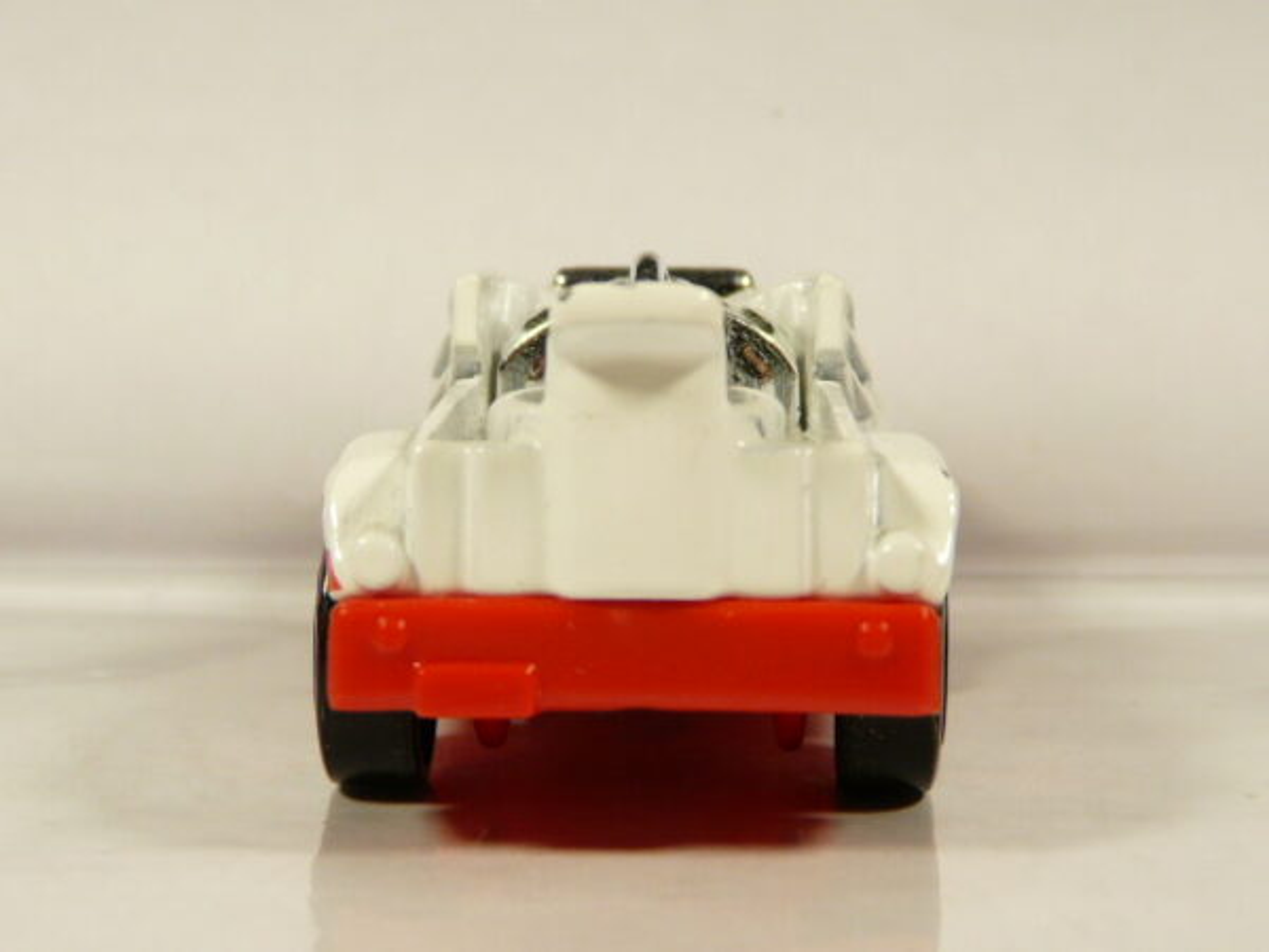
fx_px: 2749
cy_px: 476
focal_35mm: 75
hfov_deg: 26.0
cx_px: 634
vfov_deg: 19.6
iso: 100
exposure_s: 1/100
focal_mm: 7.7
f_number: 3.2
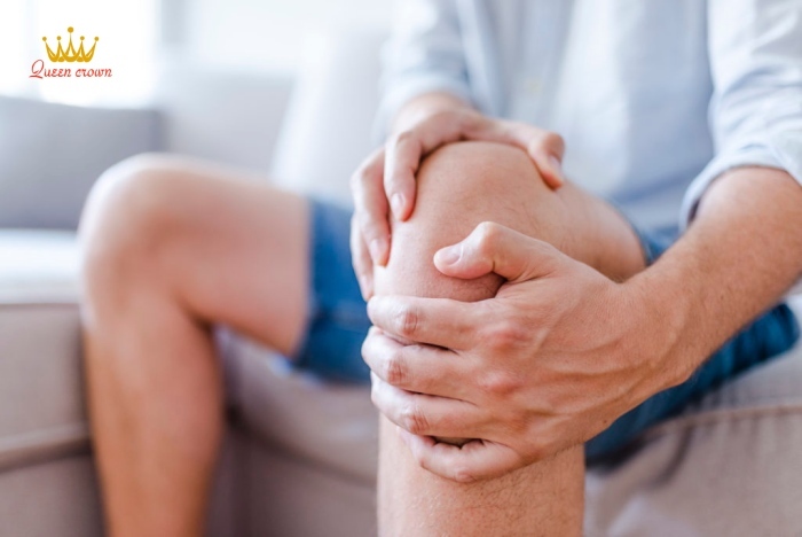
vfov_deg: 37.9
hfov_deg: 54.4
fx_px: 780
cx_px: 401
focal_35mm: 35
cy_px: 268
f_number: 1.6
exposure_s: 1/200
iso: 200
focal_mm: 35
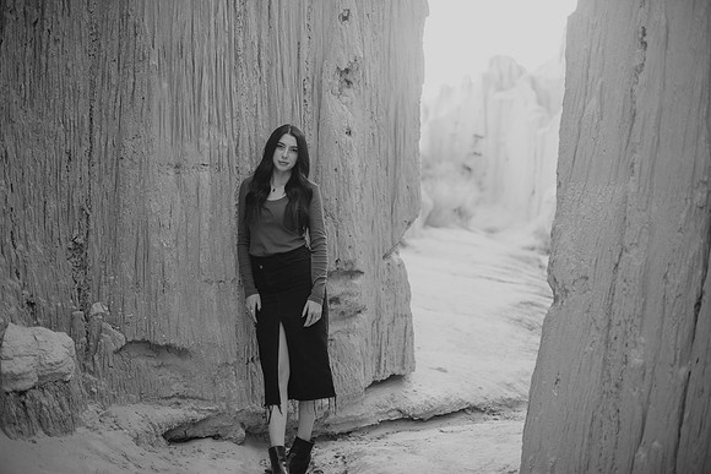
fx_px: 988
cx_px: 356
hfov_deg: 39.6
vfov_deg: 27.0
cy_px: 237
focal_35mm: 50
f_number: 2
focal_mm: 50
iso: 100
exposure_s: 1/125
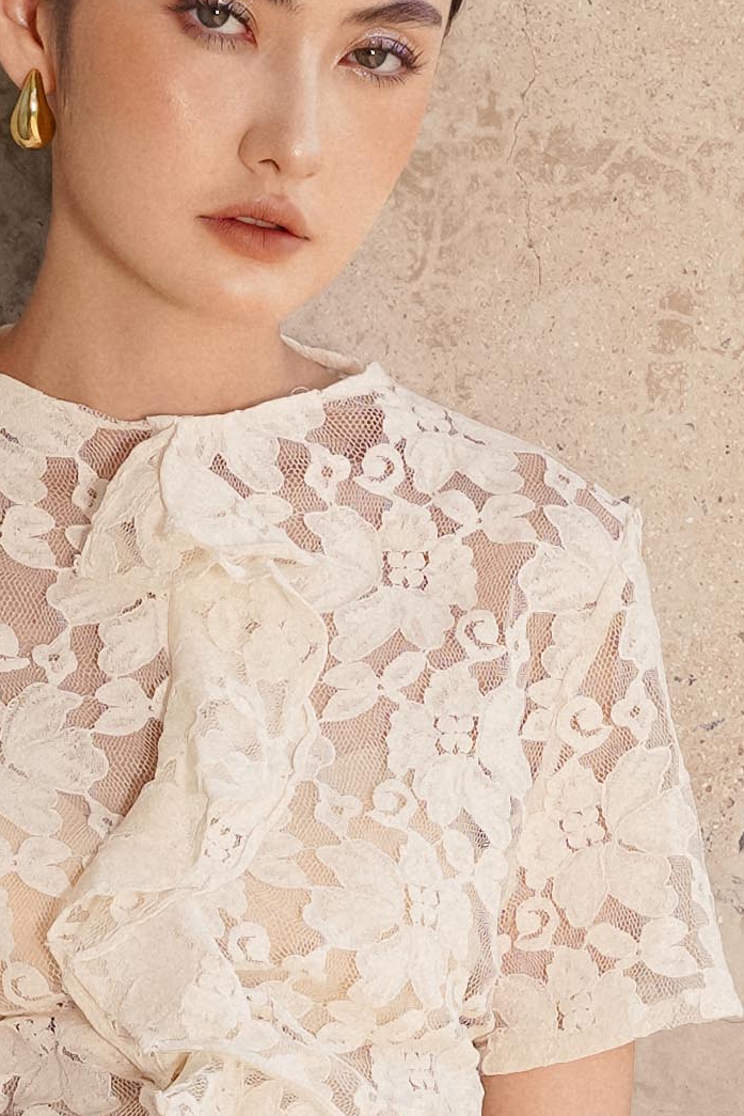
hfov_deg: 6.8
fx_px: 6228
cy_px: 1994
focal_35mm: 201
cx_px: 185
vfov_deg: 9.7
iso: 100
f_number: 4
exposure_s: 1/500
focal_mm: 35
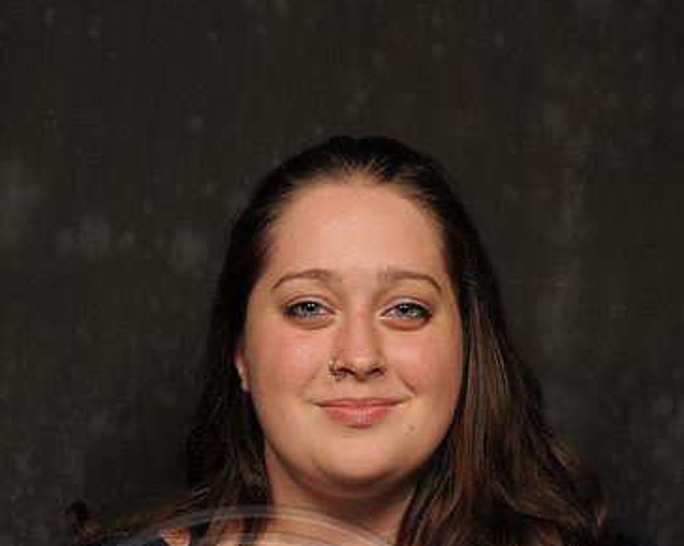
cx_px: 358
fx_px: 2813
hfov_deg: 13.9
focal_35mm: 139
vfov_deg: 11.1
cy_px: 428
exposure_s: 1/100
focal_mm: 62
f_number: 7.1
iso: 200
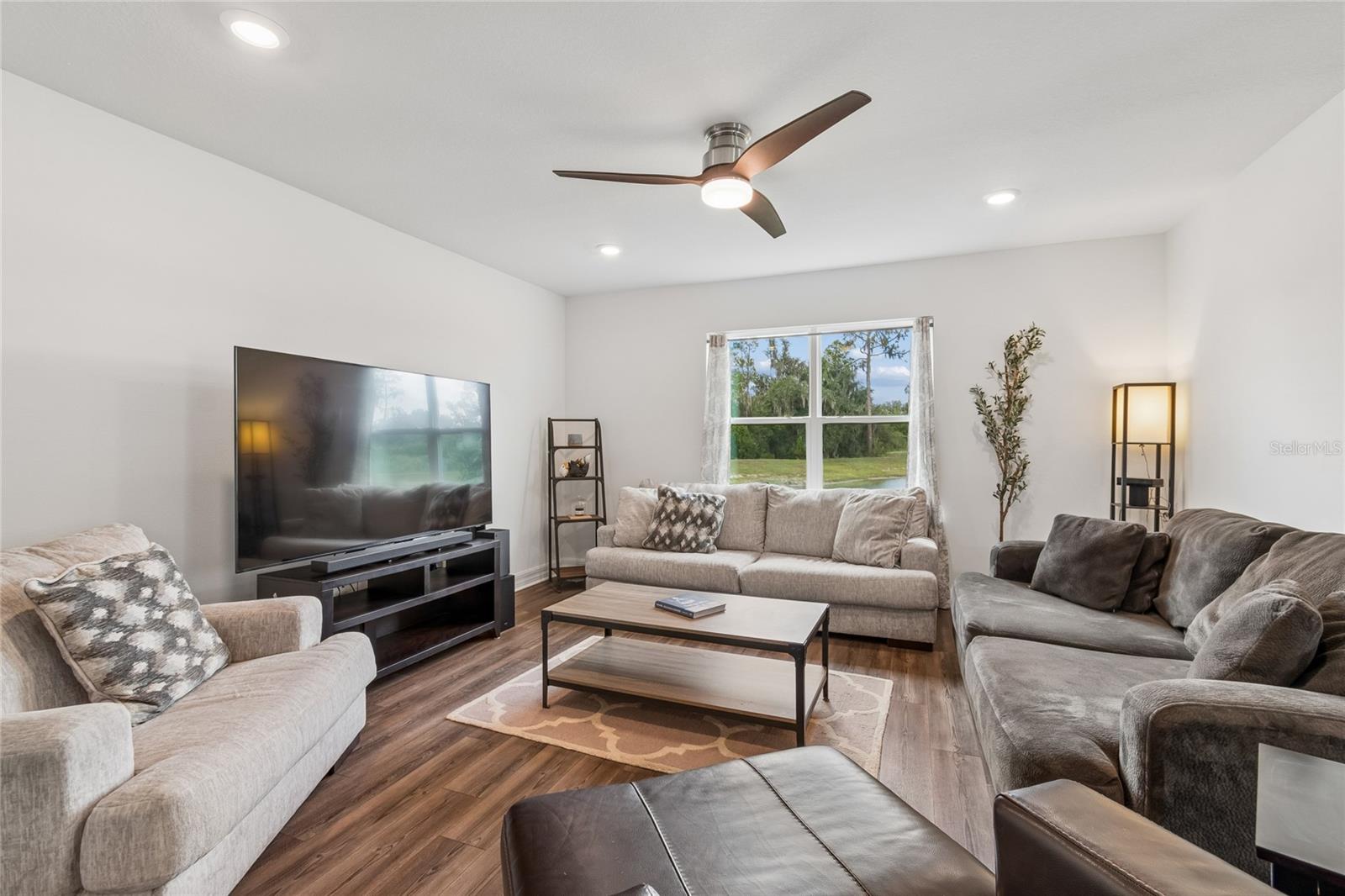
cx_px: 672
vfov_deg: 77.3
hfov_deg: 100.4
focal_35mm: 15
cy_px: 448
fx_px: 560
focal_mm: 10
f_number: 7.1
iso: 100
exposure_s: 1/6
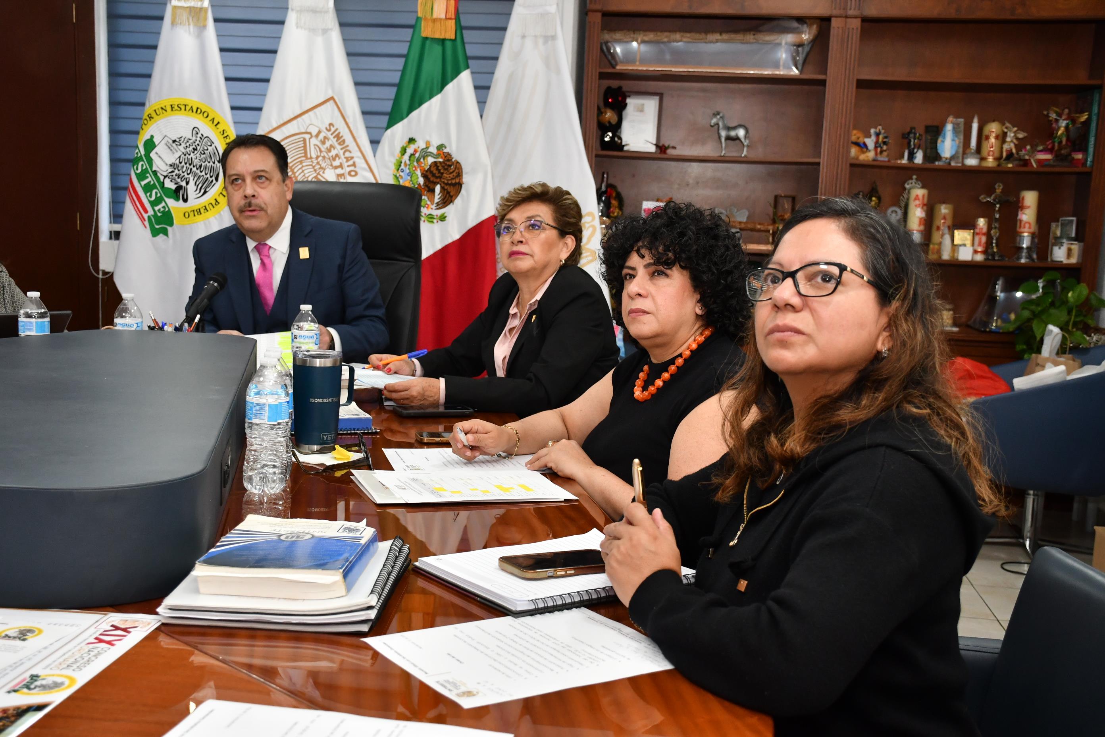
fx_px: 1381
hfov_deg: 43.6
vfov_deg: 29.9
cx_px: 552
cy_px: 368
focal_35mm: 45
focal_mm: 30
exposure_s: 1/100
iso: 1000
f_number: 5.6
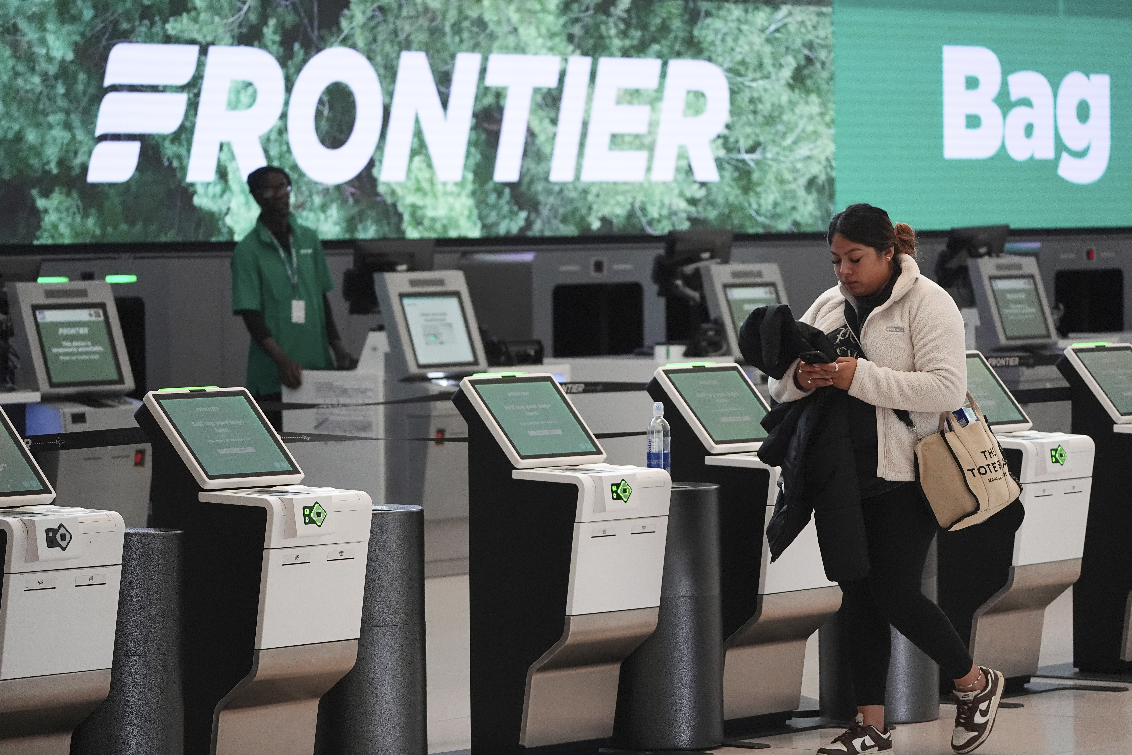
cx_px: 566
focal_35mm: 150
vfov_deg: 9.1
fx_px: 4716
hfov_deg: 13.7
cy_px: 378
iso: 4000
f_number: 5
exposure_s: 1/500
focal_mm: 150
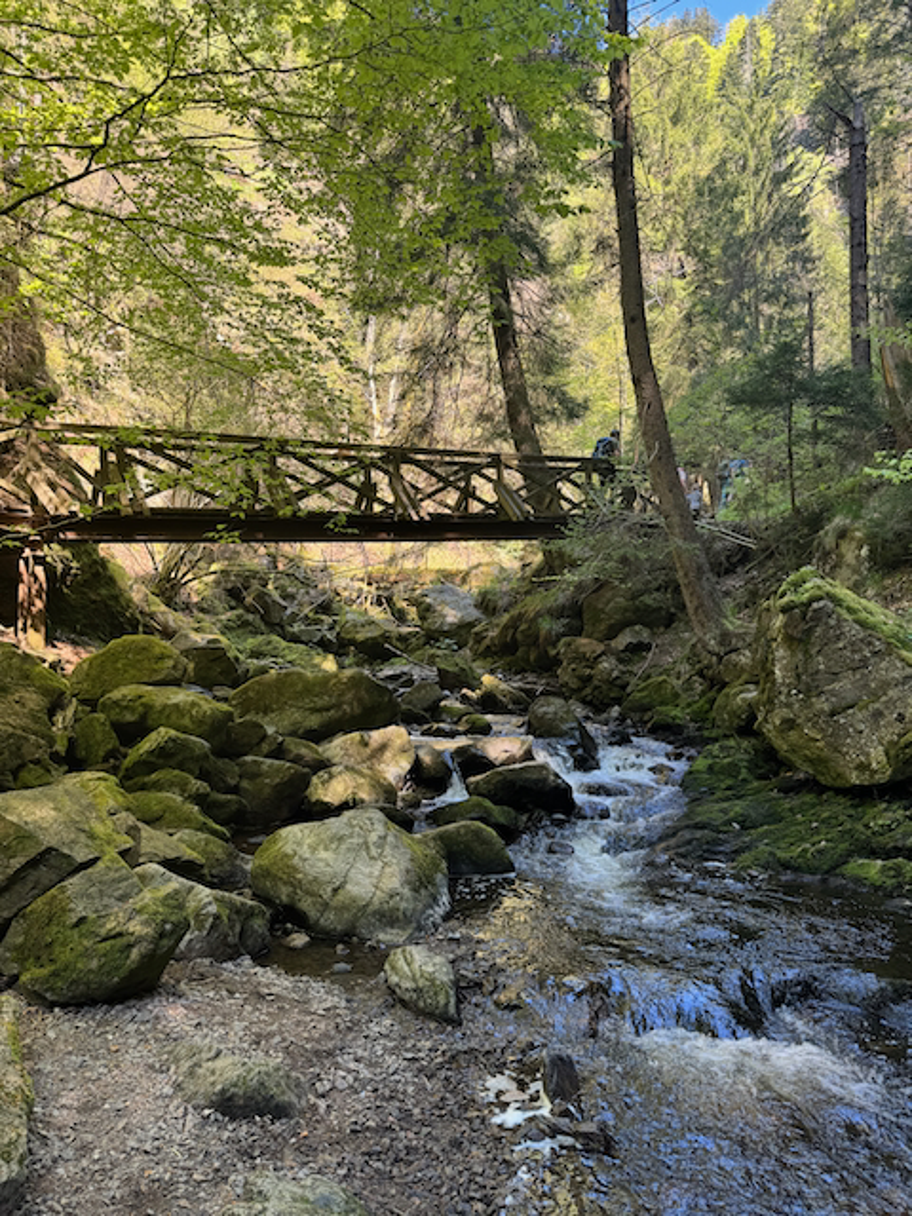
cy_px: 608
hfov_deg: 56.8
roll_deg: -0.4
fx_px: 843
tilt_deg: +3.2
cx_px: 456
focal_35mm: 24
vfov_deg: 71.6
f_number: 1.78
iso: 50
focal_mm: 6.76
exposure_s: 1/121
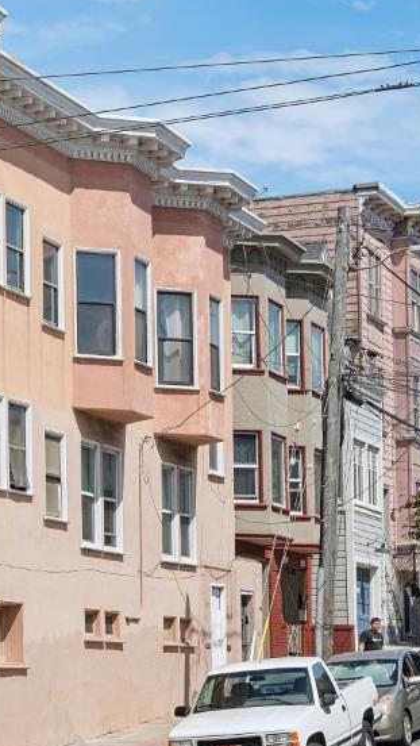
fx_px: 2195
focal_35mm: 111
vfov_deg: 19.3
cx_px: -366
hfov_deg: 10.2
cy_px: 382
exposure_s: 1/400
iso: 160
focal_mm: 39
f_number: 8
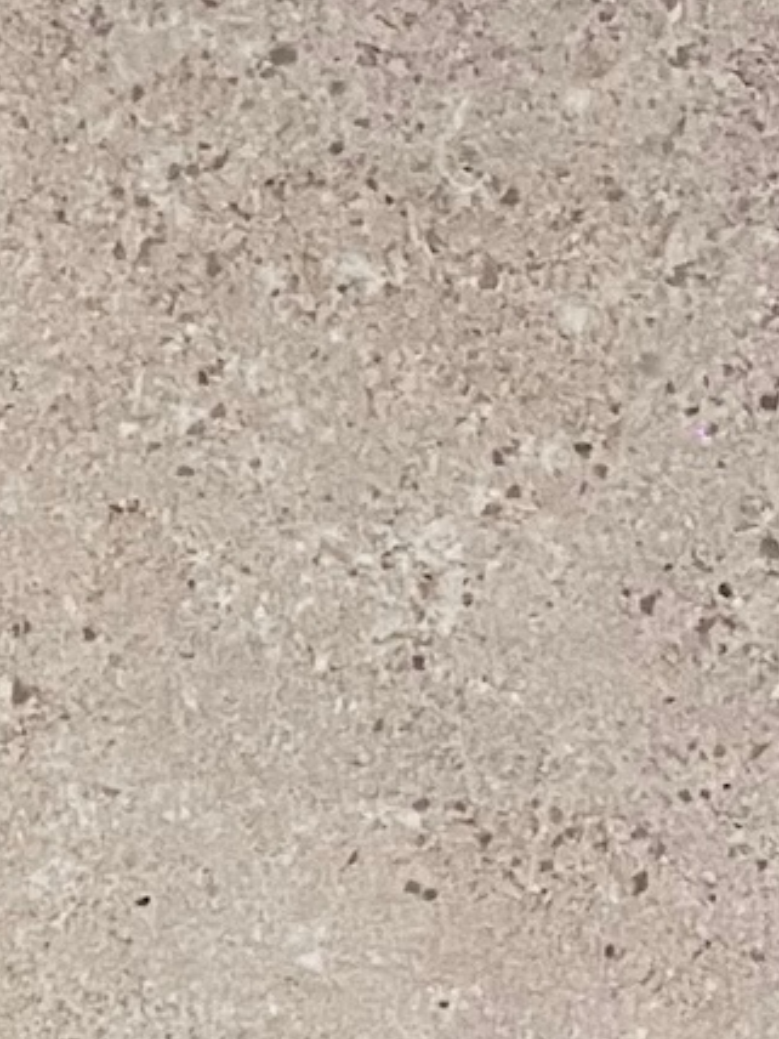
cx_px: -983
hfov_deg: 8.5
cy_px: 2120
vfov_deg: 11.0
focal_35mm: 162
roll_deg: -0.4
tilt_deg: +0.2
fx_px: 4861
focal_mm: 5.7
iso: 125
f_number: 1.5
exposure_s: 1/50
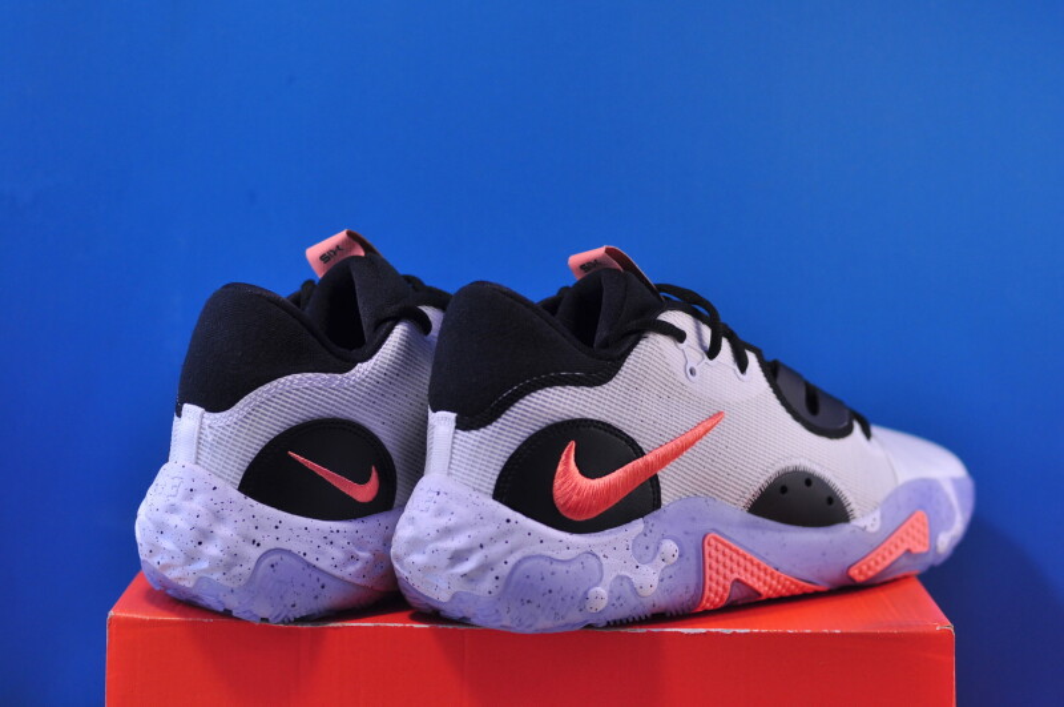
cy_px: 354
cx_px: 532
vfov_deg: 18.1
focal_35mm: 75
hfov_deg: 27.0
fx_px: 2214
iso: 250
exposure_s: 1/320
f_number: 2.8
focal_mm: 50
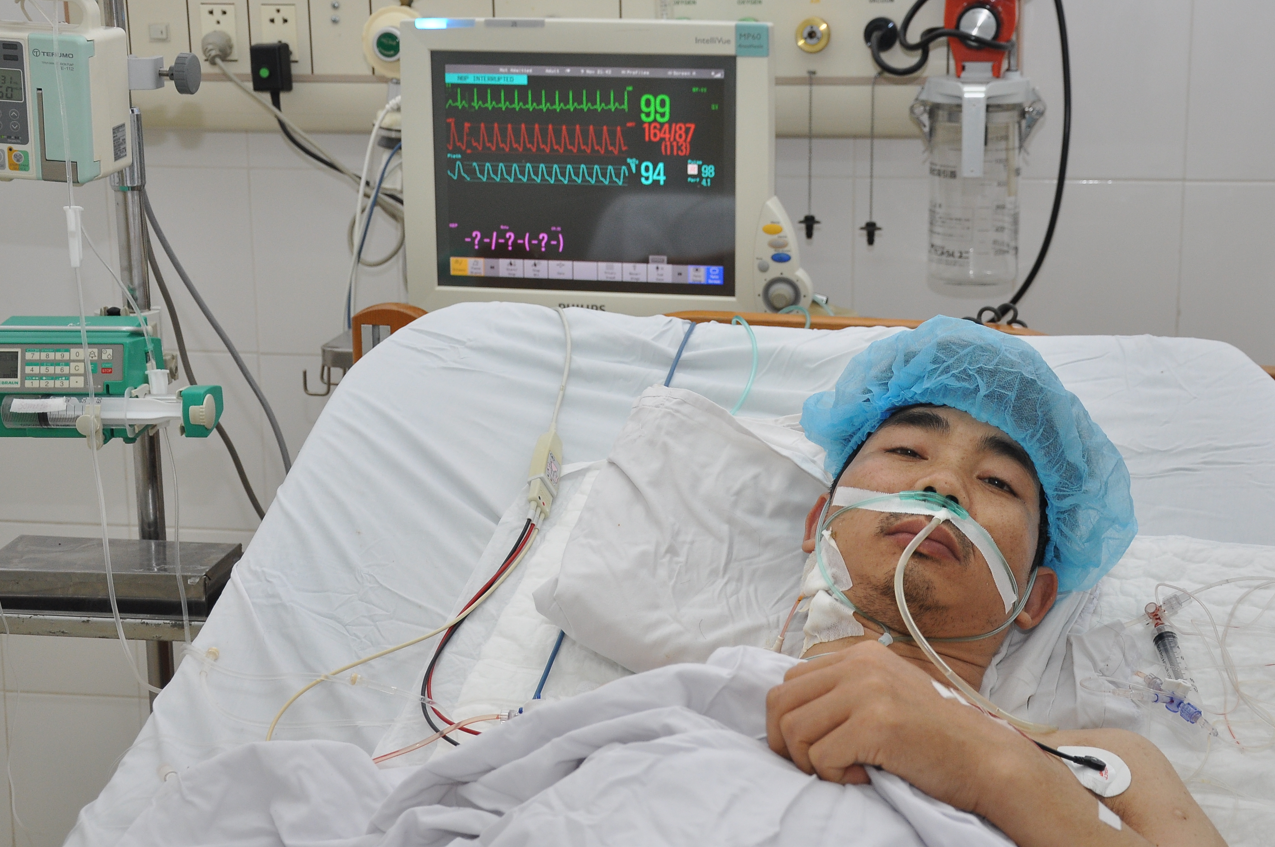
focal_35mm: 64
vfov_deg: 21.2
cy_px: 399
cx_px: 675
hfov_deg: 31.4
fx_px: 2264
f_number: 5
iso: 500
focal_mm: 34
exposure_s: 1/60
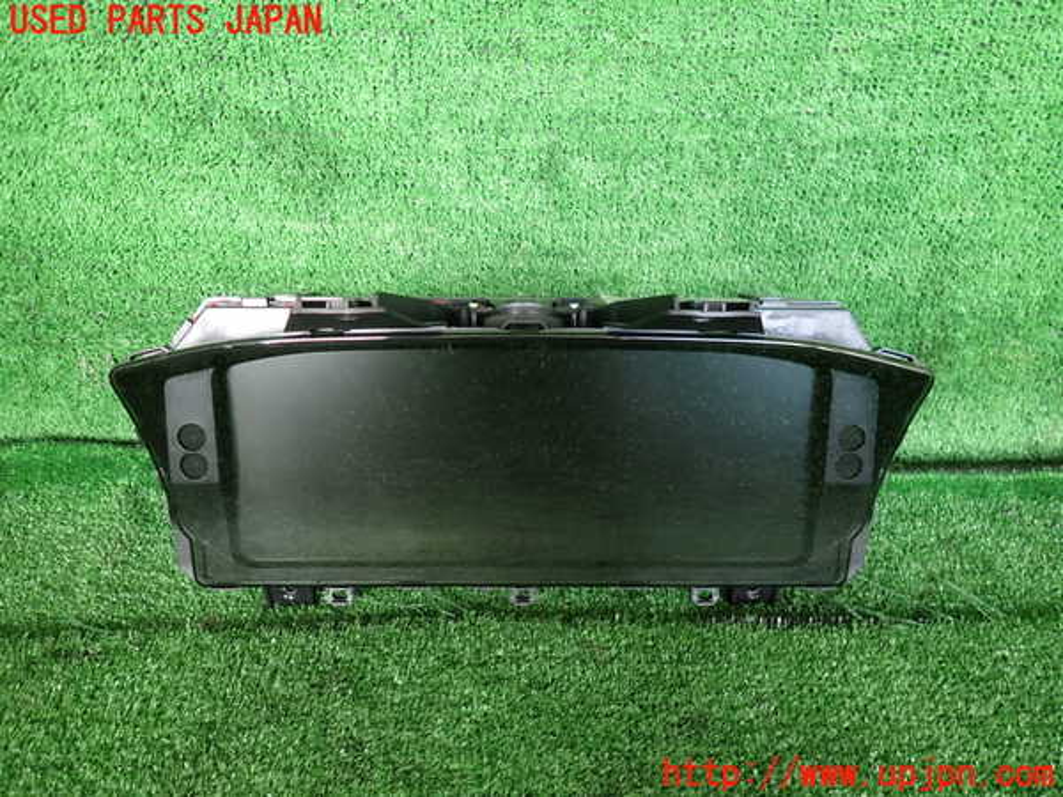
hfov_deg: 69.4
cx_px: 532
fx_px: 768
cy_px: 398
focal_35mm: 25
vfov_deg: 54.9
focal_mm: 4.5
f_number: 2
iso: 125
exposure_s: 1/60
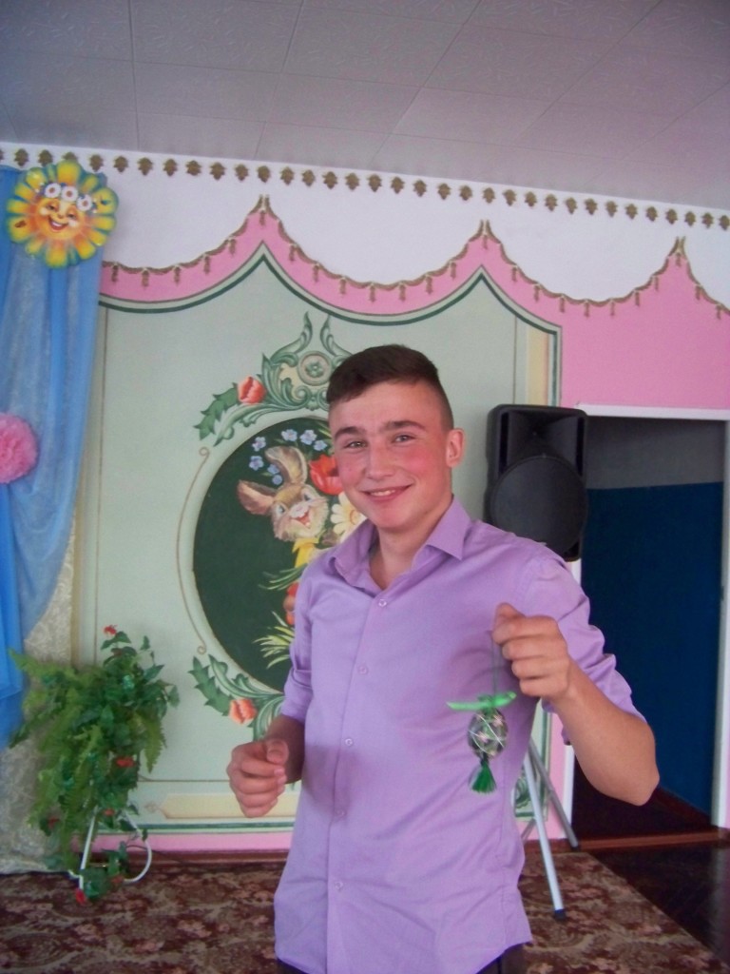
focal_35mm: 36
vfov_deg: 51.4
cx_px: 365
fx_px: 1012
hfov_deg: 39.7
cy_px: 487
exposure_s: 1/60
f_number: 2.8
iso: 400
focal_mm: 5.85
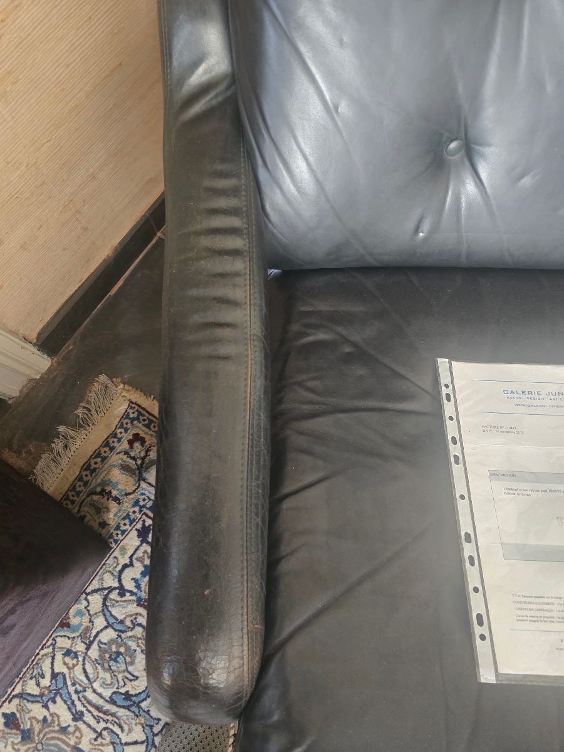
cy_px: 376
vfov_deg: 73.9
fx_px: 500
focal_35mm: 23
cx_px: 282
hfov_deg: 58.9
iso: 640
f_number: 1.7
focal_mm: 6.3
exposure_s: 1/60
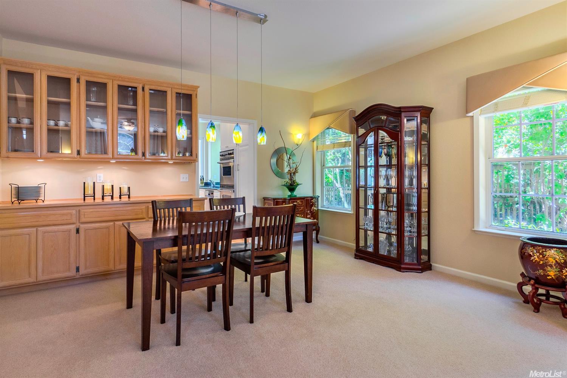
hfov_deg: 96.7
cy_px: 189
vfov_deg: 73.7
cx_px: 284
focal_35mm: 16
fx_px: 252
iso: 100
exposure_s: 1/6
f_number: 5
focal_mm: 11
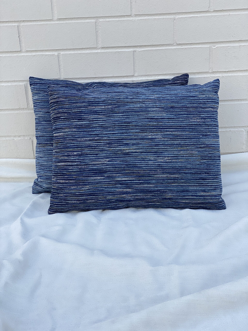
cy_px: 166
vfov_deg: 36.8
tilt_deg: -20.1
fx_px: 497
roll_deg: +2.5
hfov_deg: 28.0
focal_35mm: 52
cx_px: 124
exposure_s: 1/872
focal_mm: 6
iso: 20
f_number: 2
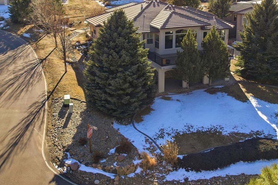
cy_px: 45
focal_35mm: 35
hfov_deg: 54.3
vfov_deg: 36.9
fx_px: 270
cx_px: 156
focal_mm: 8.4
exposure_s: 1/100
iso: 100
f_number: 2.8
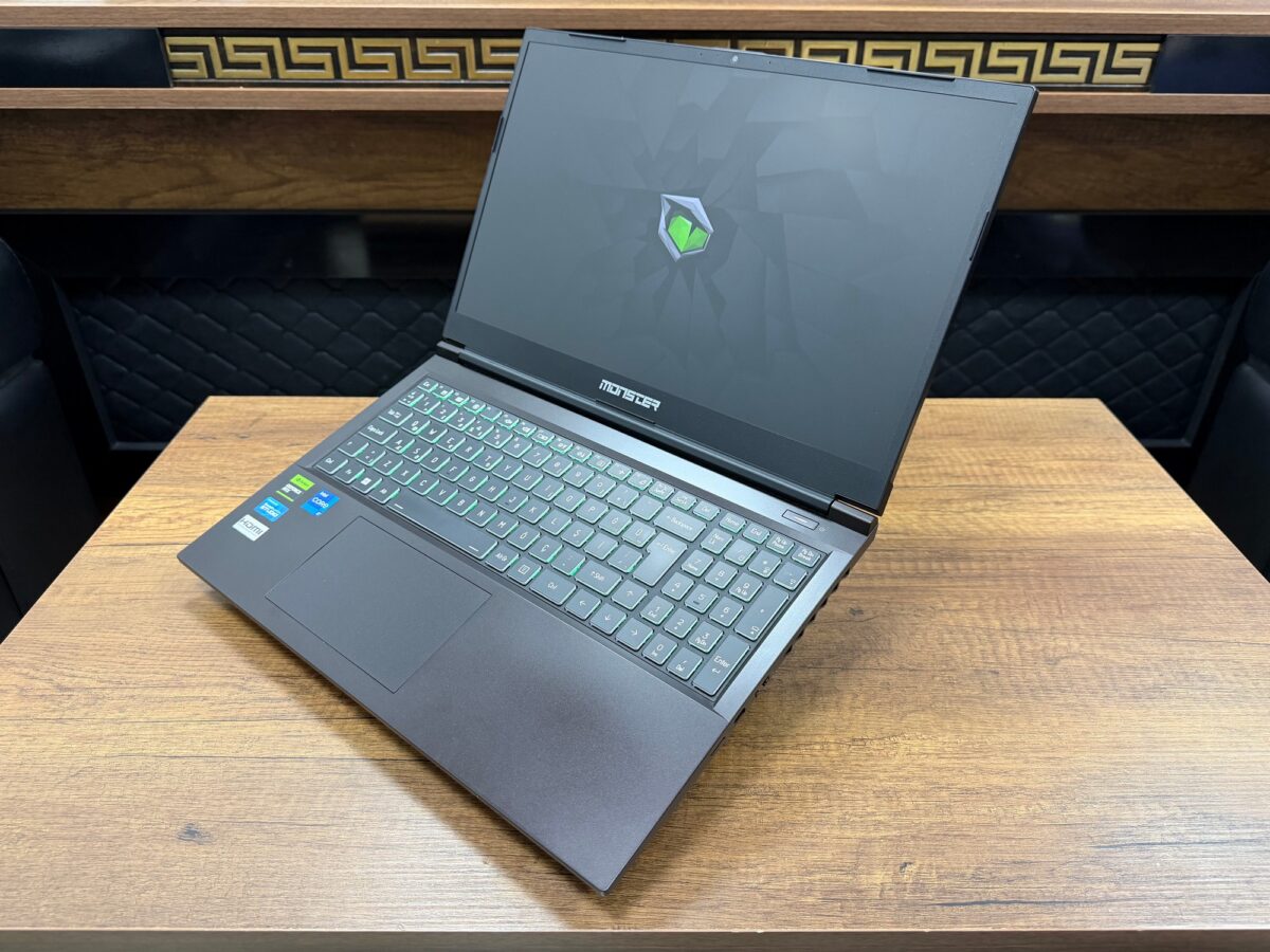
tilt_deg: -31.8
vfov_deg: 56.8
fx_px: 881
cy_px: 476
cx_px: 635
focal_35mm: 24
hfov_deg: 71.6
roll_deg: -0.3
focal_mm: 6.76
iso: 250
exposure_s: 1/50
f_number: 1.78
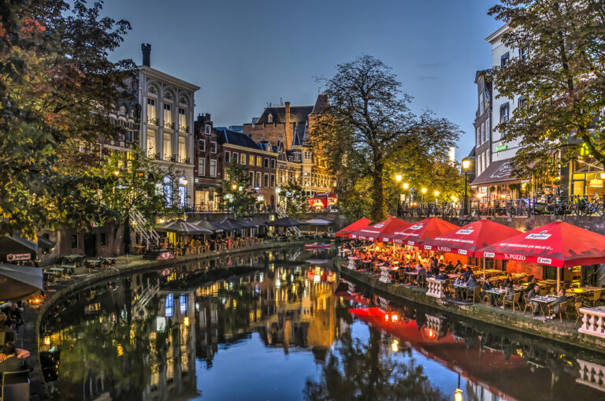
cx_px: 302
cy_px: 200
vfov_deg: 47.8
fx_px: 453
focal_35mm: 27
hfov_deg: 67.5
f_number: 6.3
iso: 100
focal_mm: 18
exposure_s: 1/2.5
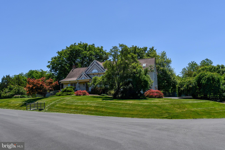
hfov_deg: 57.2
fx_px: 206
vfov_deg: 40.0
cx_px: 112
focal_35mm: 33
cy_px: 75
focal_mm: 22
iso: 100
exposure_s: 1/320
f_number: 9
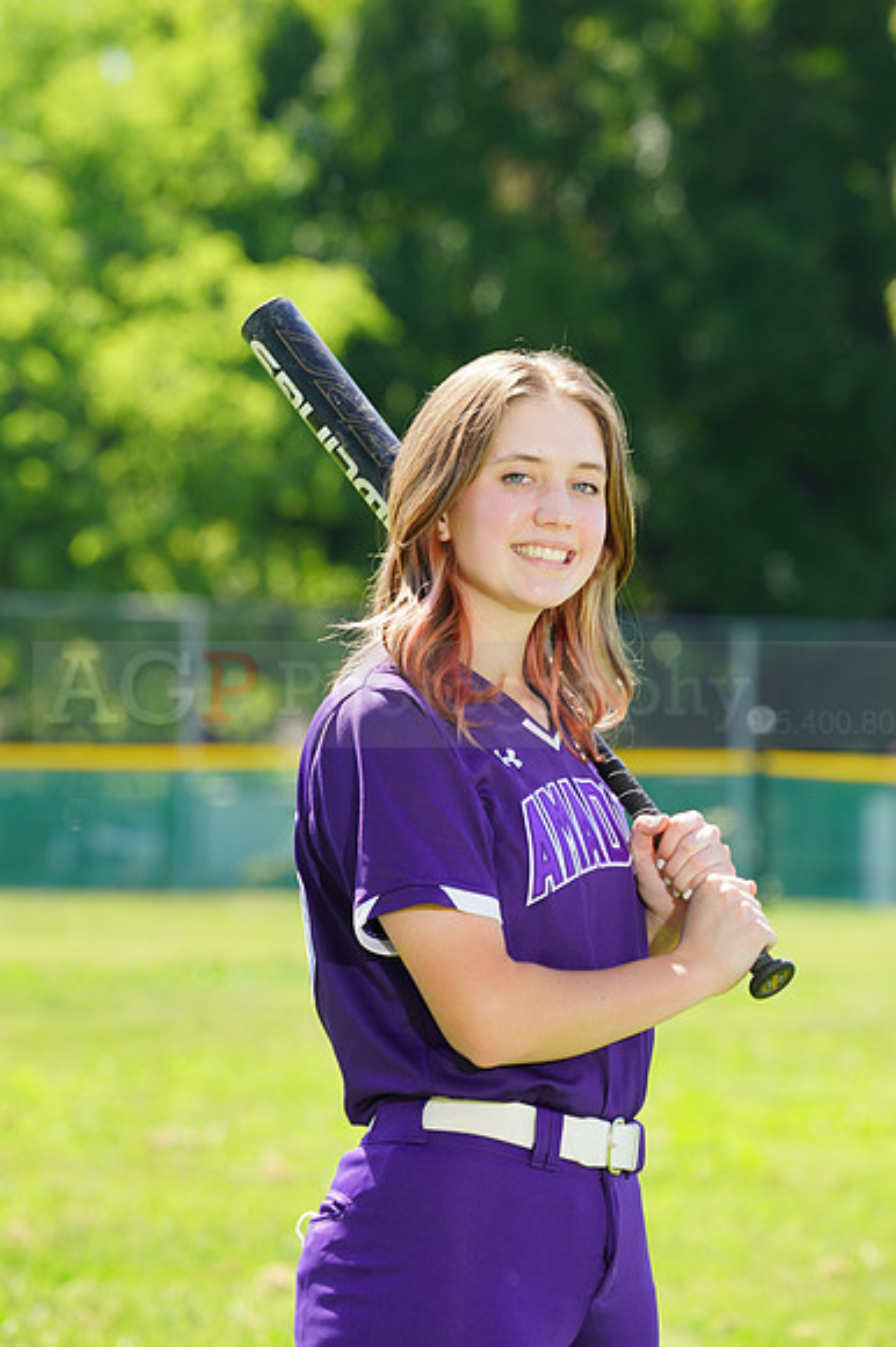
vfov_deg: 7.3
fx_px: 10540
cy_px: 674
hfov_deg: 4.9
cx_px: 448
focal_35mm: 282
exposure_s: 1/125
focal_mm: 282
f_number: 10
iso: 200
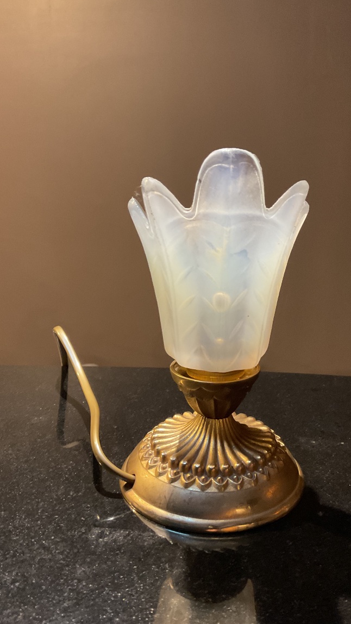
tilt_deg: -13.5
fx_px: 546
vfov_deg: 59.5
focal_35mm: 33
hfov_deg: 35.4
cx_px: 218
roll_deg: -1.3
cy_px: 316
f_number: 1.8
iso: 250
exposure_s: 1/25
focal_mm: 3
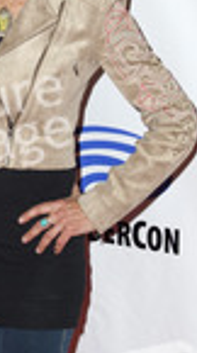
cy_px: 256
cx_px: 18
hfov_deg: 10.3
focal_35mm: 116
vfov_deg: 18.4
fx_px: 1083
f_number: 4
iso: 400
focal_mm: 40
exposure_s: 1/320
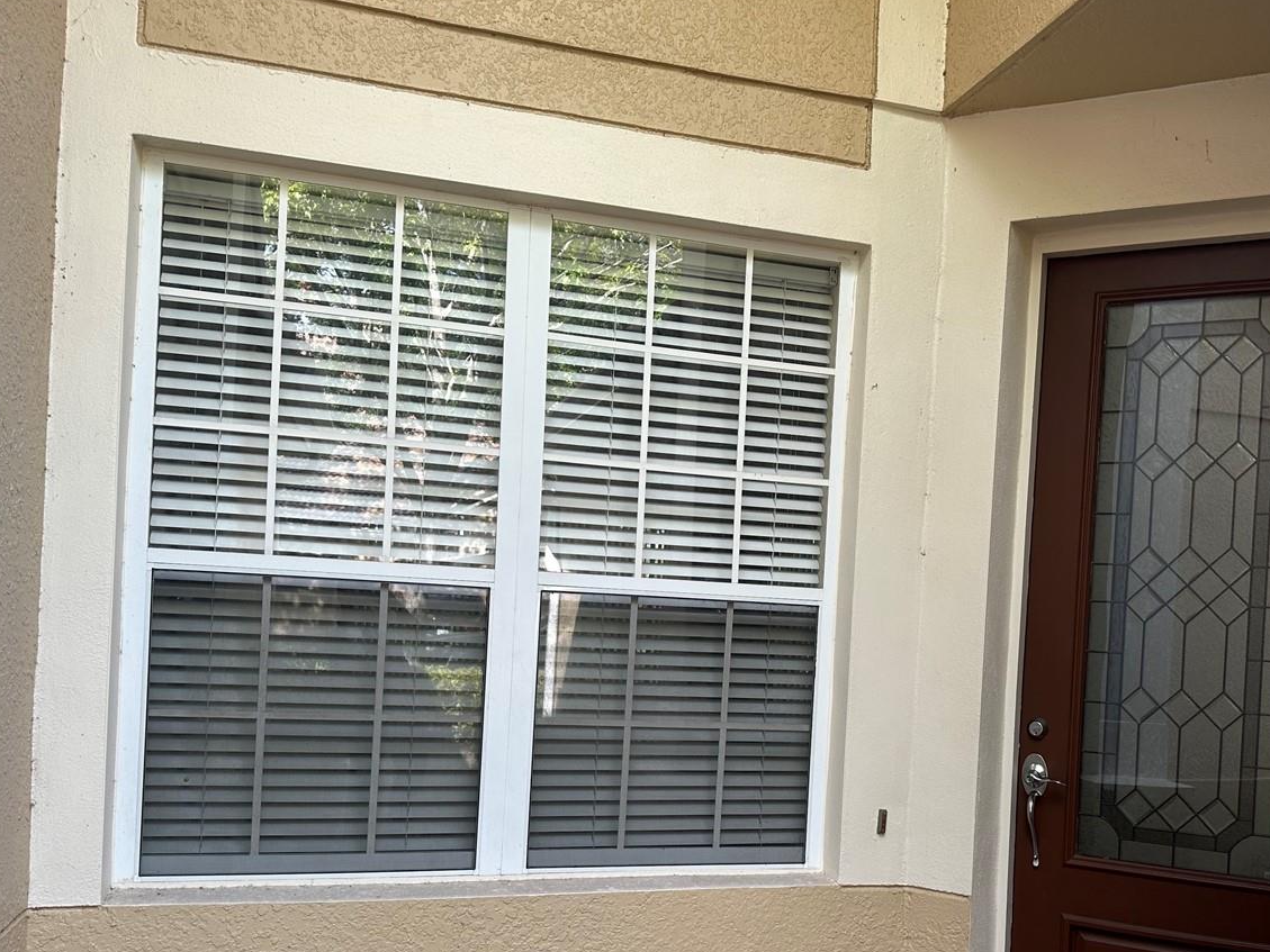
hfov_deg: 53.6
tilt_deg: -1.4
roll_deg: -2.7
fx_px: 1248
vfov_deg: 41.2
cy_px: 644
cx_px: 764
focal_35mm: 34
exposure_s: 1/237
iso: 64
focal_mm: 6.86
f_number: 1.78
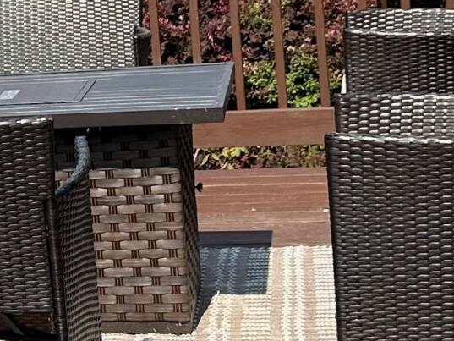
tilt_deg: -8.1
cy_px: 54
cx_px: -193
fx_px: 1758
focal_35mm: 134
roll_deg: +5.1
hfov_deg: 13.9
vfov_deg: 11.0
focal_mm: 6.86
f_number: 1.78
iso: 80
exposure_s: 1/2809
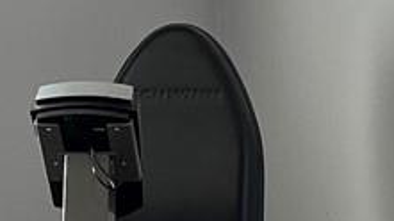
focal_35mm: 205
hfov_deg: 10.5
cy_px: 70
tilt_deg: -3.5
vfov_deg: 5.9
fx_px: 2140
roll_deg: +1.1
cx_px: 198
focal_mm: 5.1
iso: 100
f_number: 1.6
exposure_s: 1/120
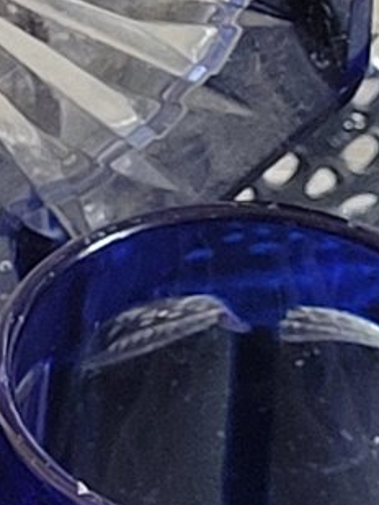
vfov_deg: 19.3
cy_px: 124
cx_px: -126
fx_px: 1473
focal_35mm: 101
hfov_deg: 14.0
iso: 250
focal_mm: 5.4
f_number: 1.8
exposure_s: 1/100
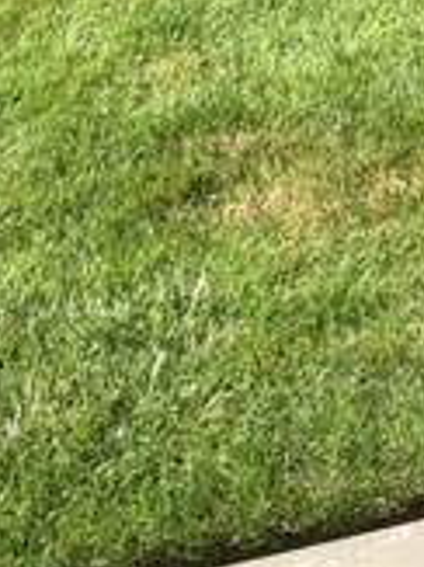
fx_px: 1864
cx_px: 799
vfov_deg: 16.3
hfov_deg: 11.8
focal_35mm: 114
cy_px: -184
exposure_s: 1/1236
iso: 32
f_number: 2.2
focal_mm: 4.15
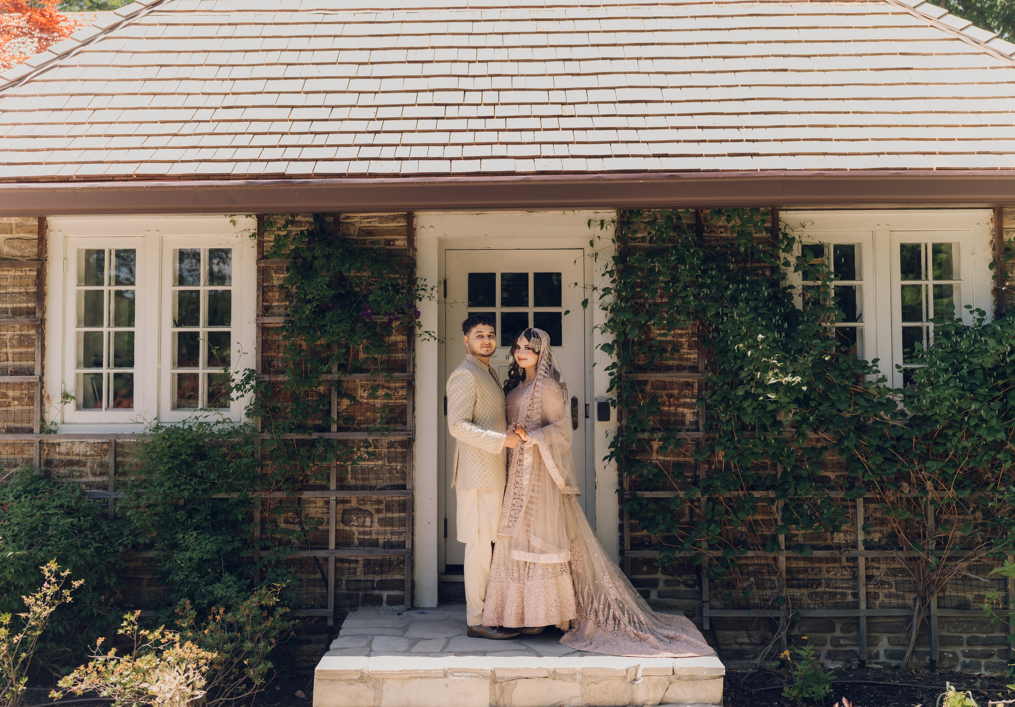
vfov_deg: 37.7
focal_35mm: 36
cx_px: 485
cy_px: 354
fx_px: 1034
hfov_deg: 52.3
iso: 160
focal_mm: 35
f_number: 1.4
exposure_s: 1/2000
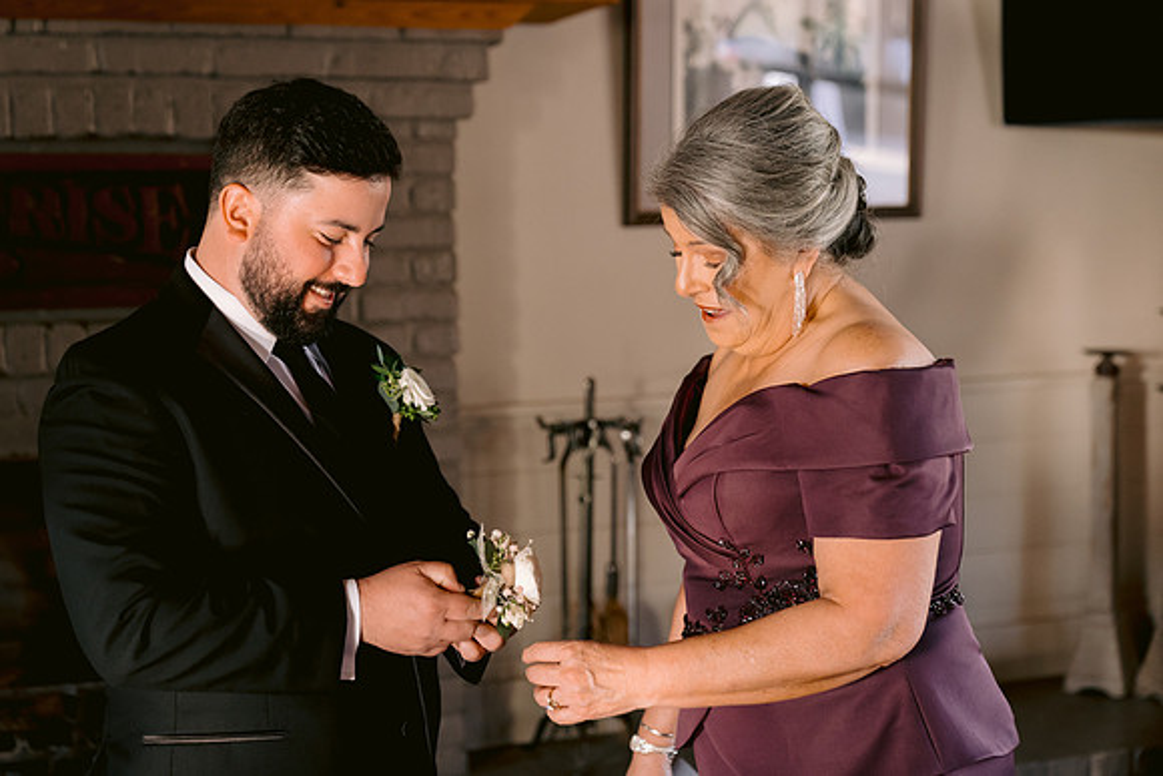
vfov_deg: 23.0
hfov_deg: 33.9
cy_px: 388
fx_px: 1906
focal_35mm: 59
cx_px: 582
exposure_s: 1/100
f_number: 2.8
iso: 2500
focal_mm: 59
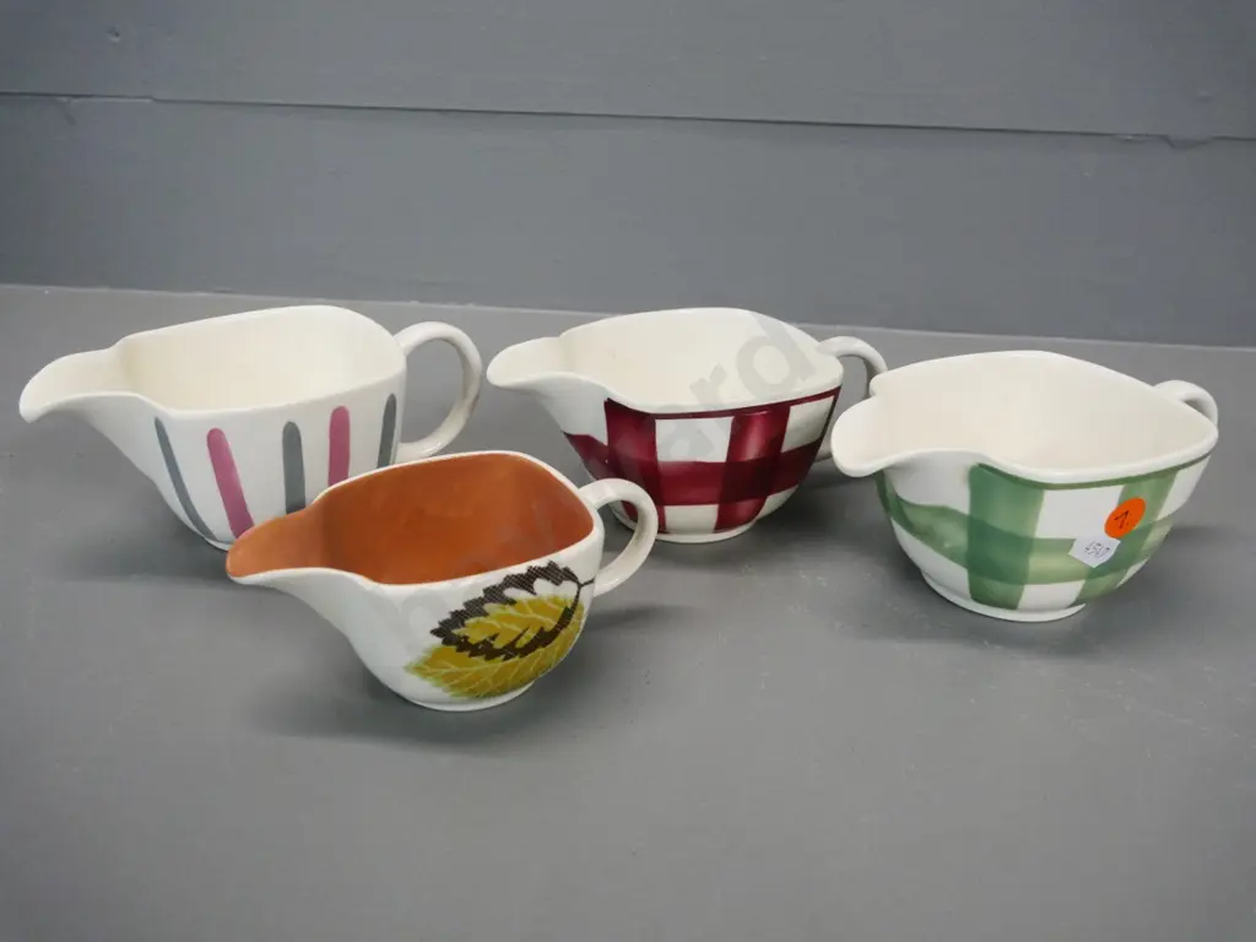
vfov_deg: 46.8
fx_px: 1089
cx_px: 628
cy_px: 471
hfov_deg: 60.0
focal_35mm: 30
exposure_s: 1/100
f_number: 5.6
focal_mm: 15
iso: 3200
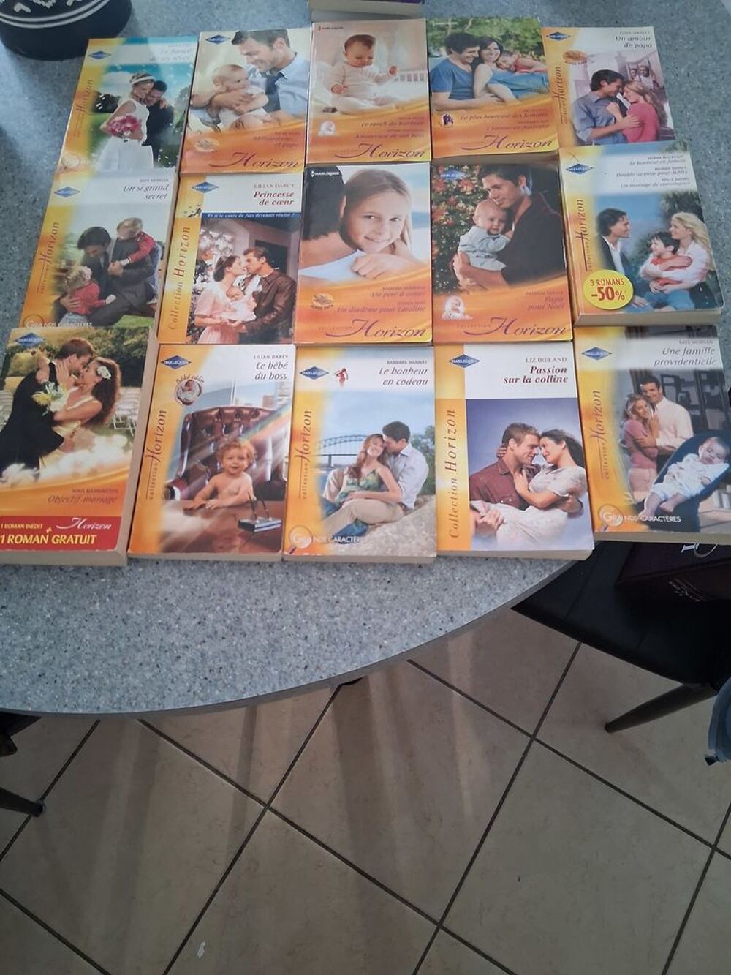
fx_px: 732
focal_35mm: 26
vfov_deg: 67.3
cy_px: 488
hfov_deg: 53.1
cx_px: 366
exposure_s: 1/100
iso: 320
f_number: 1.8
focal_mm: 3.98
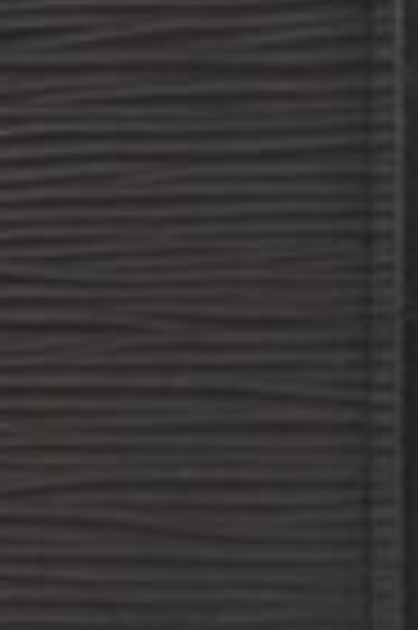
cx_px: -434
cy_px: 468
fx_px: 6390
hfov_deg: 3.7
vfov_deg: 5.6
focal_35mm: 366
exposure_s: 1/8
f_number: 6.3
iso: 640
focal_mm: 50
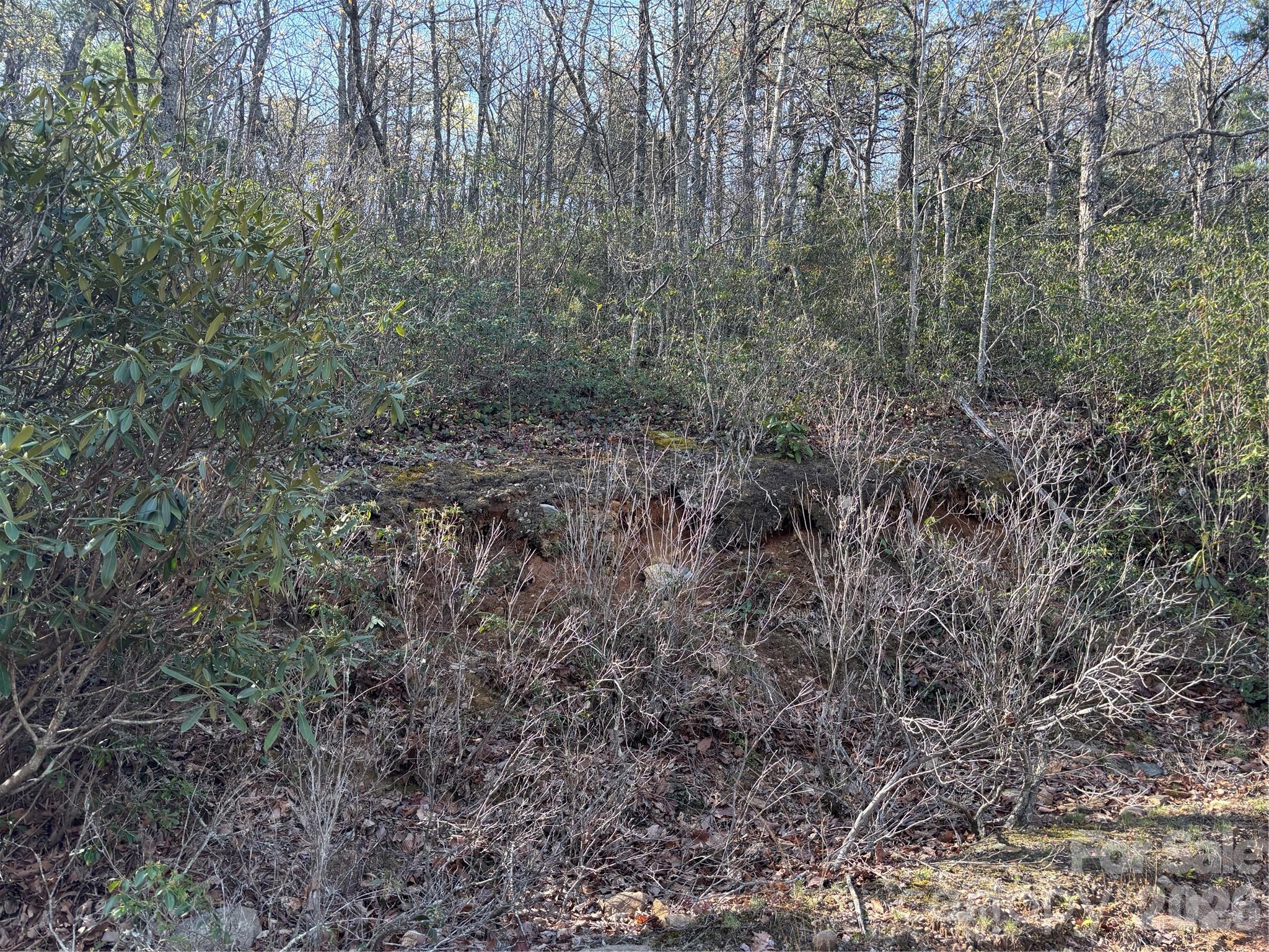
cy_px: 476
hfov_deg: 67.3
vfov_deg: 53.1
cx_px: 634
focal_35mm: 26
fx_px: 953
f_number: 1.6
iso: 40
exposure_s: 1/140
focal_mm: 5.96
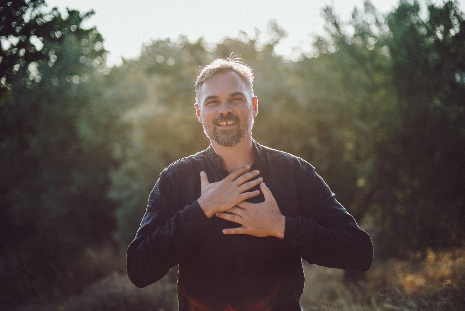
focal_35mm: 50
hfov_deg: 39.6
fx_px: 646
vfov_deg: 27.0
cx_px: 232
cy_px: 156
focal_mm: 50
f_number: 2
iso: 100
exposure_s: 1/1000
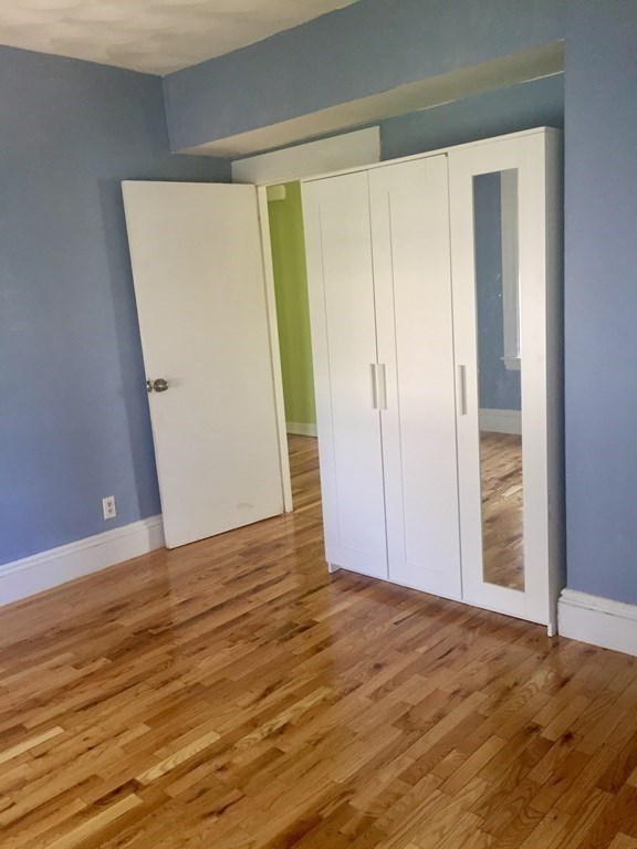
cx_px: 318
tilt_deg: -11.3
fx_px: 712
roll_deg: +3.6
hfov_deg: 48.2
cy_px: 424
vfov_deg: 61.7
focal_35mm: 29
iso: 80
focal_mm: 4.15
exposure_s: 1/30
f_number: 2.2
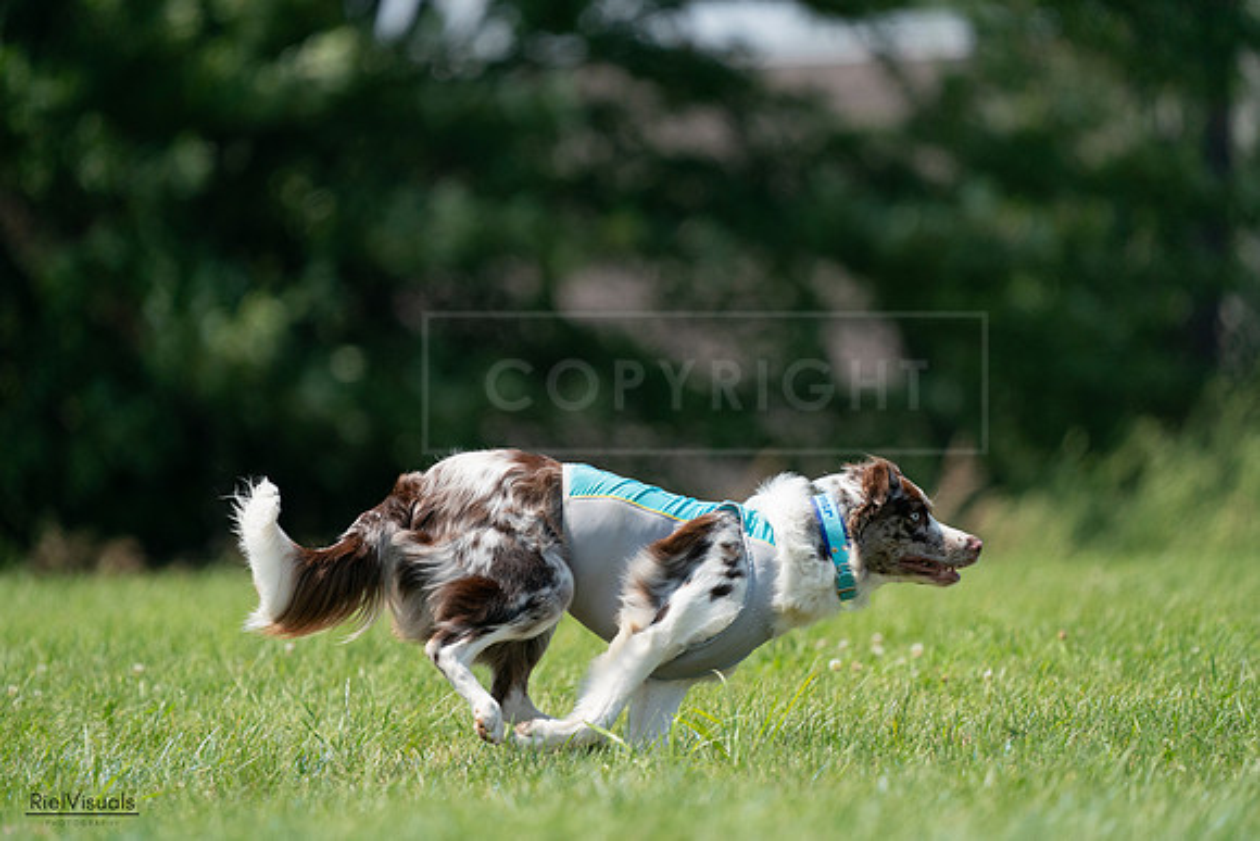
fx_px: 21004
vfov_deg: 2.3
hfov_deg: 3.4
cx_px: 630
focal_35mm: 600
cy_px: 420
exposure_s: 1/4000
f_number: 6.3
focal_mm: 600
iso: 1600
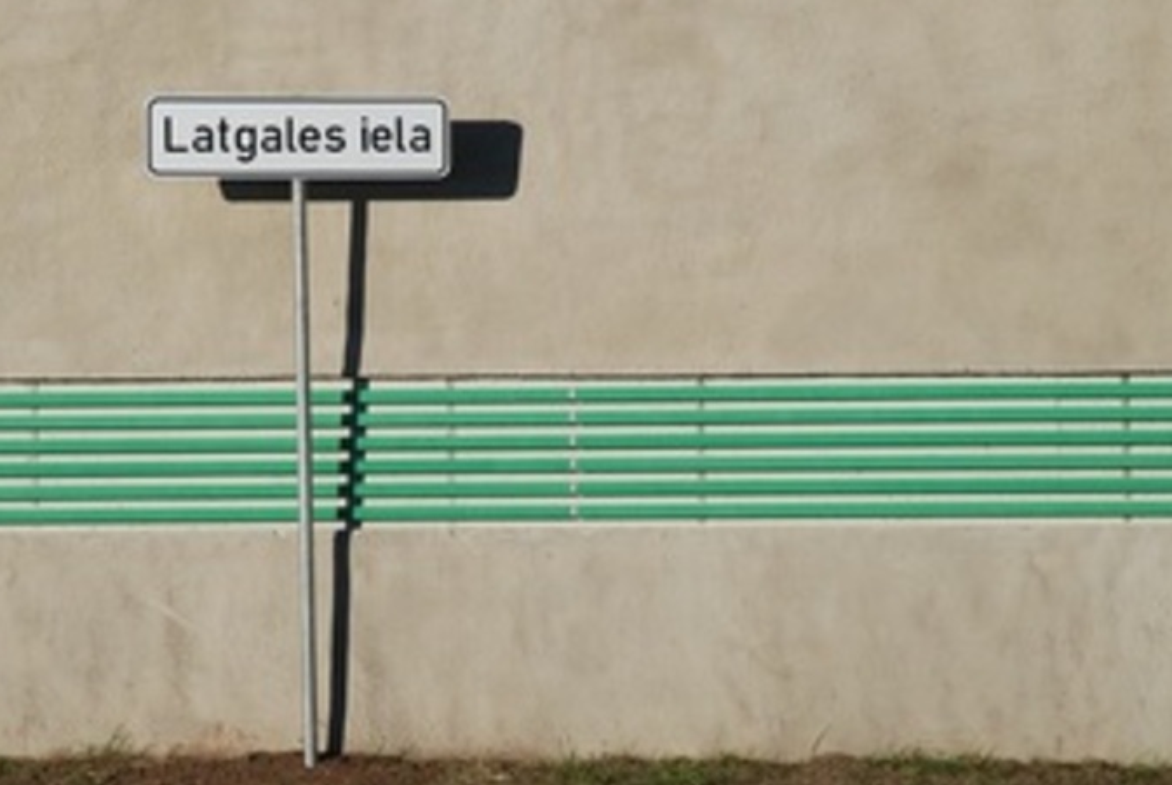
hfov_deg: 5.3
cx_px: 341
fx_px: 12551
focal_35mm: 385
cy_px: 307
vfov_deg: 3.6
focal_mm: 135
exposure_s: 1/1500
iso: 320
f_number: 6.7
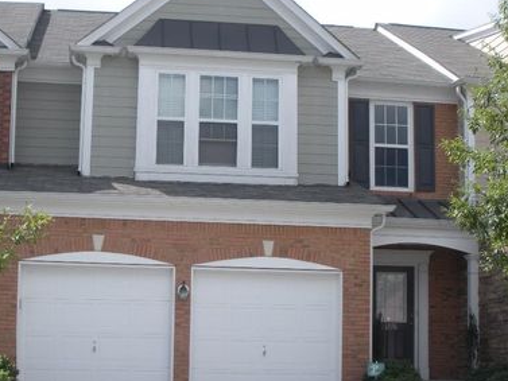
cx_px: 244
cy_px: 232
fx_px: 1013
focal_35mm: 69
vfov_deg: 21.3
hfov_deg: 28.2
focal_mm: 9.1
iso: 64
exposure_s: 1/319
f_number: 4.4
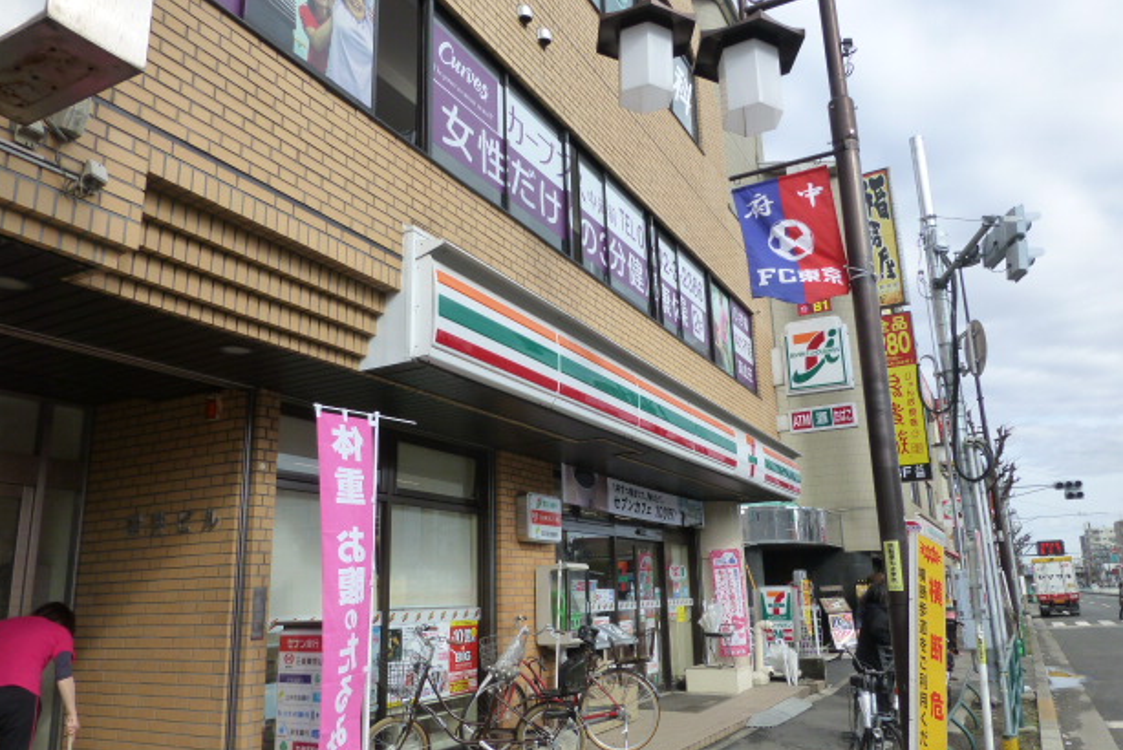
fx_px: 811
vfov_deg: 49.6
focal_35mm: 26
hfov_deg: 69.4
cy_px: 375
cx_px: 571
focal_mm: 4.3
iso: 160
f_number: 4
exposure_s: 1/640
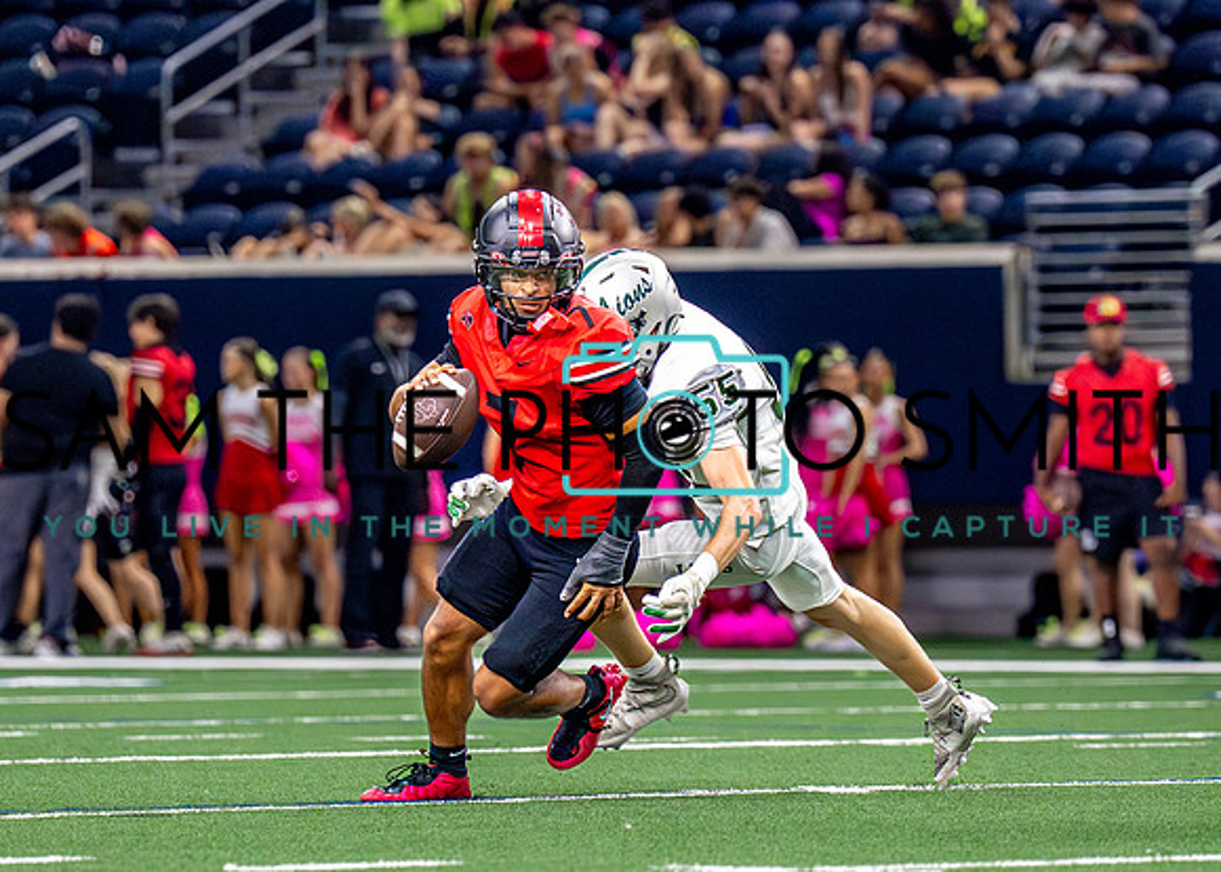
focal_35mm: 403
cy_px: 371
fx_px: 13956
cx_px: 755
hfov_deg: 5.0
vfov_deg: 3.6
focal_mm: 159
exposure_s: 1/2000
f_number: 2.8
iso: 5000
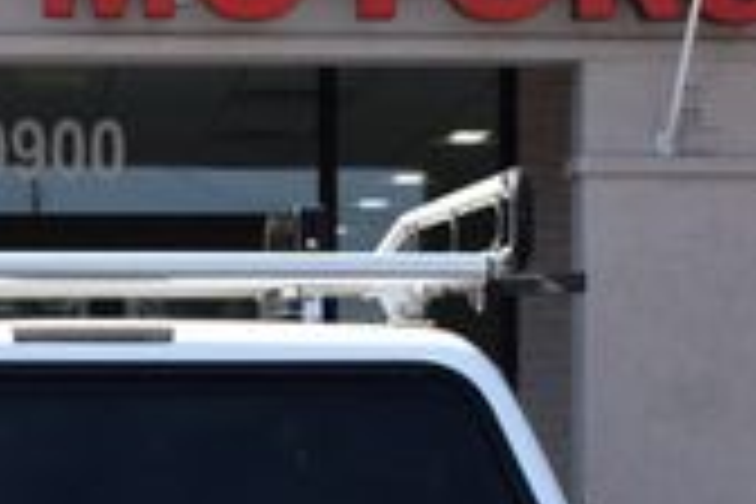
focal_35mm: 137
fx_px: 2877
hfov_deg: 14.9
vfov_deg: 9.9
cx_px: 212
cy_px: 544
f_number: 11
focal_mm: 24
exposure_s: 1/400
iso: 400
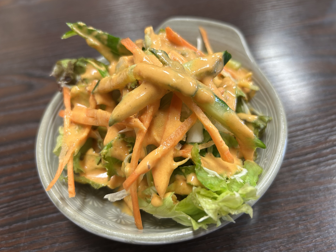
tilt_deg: -51.1
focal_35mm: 27
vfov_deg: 51.3
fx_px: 262
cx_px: 170
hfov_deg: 65.3
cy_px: 129
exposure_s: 1/50
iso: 80
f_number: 1.5
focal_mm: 5.7
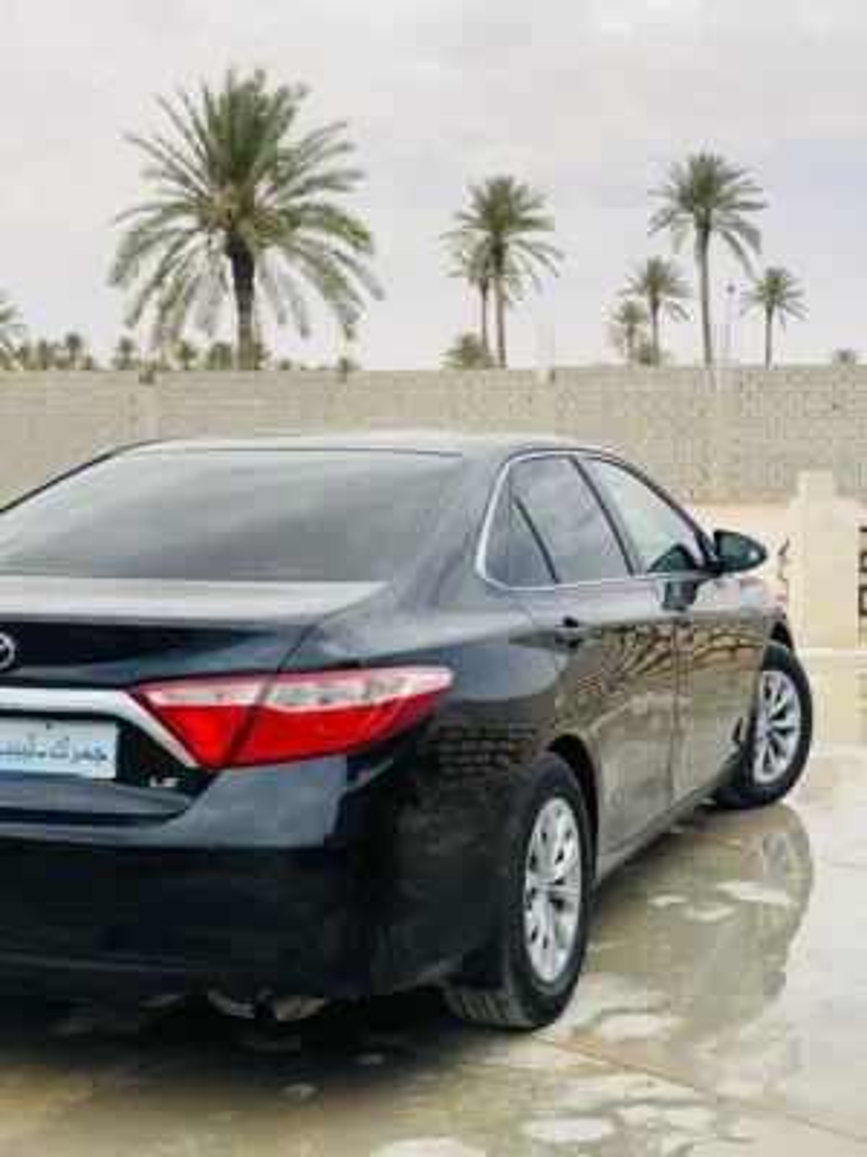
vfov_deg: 36.8
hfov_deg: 28.0
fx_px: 1737
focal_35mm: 52
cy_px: 578
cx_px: 434
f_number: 2
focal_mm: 6
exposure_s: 1/1653
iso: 20
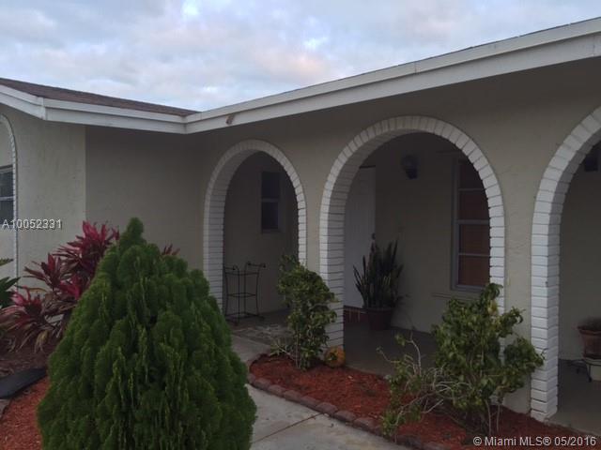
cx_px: 300
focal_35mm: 29
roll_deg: -2.4
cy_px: 225
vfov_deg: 48.2
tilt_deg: +1.9
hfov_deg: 61.7
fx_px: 503
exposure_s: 1/40
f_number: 2.2
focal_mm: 4.15
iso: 32
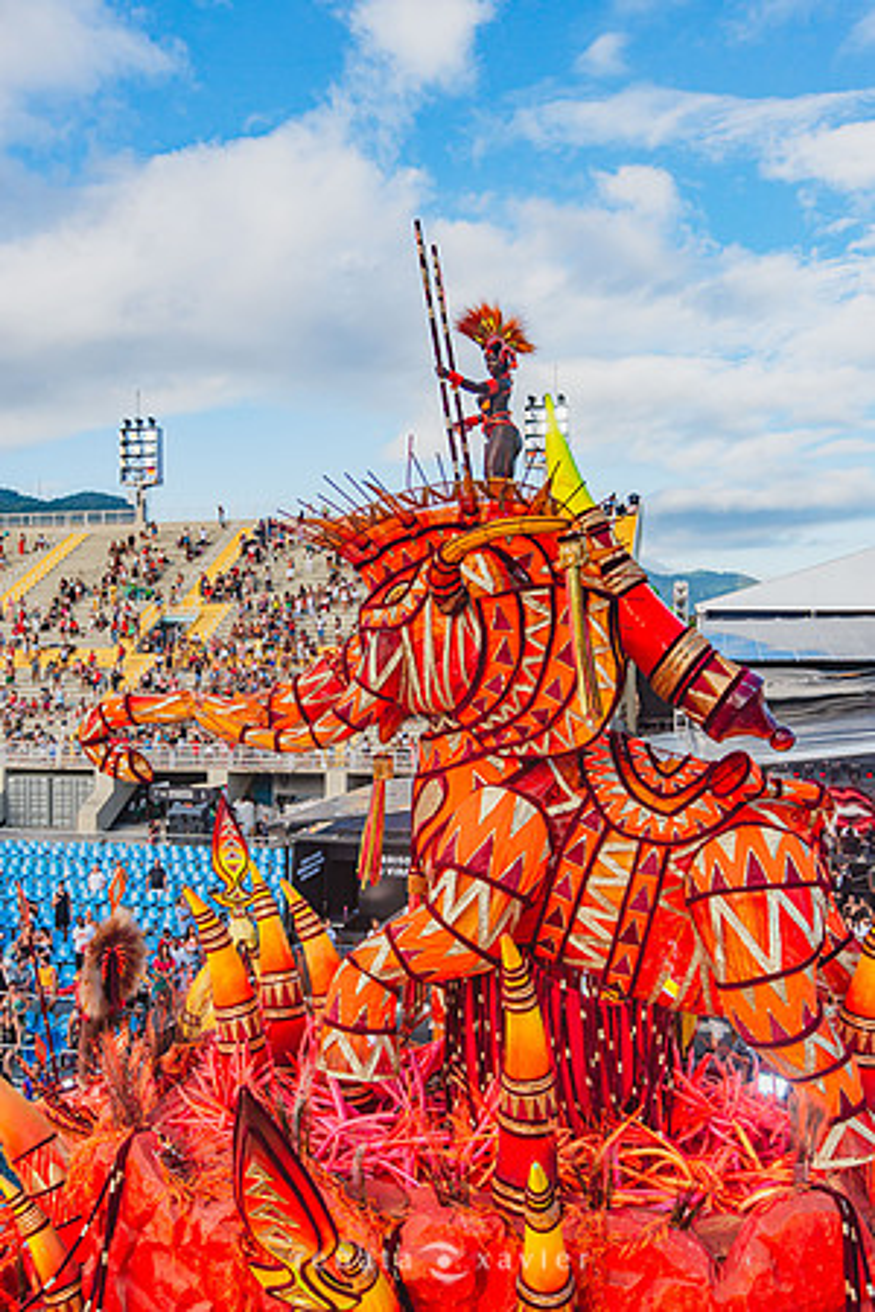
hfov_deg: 41.1
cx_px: 438
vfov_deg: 58.7
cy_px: 656
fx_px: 1167
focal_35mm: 32
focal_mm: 32
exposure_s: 1/3200
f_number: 4
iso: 200
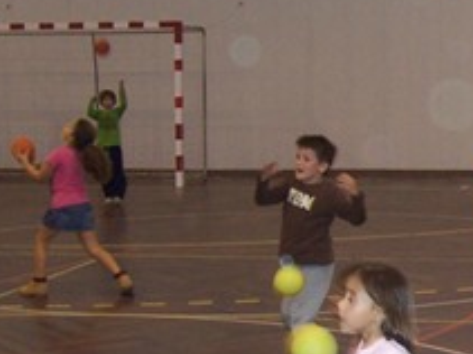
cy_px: 217
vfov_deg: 14.3
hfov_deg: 18.3
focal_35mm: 103
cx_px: 529
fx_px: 1407
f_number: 2.7
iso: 160
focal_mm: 5.6
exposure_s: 1/60
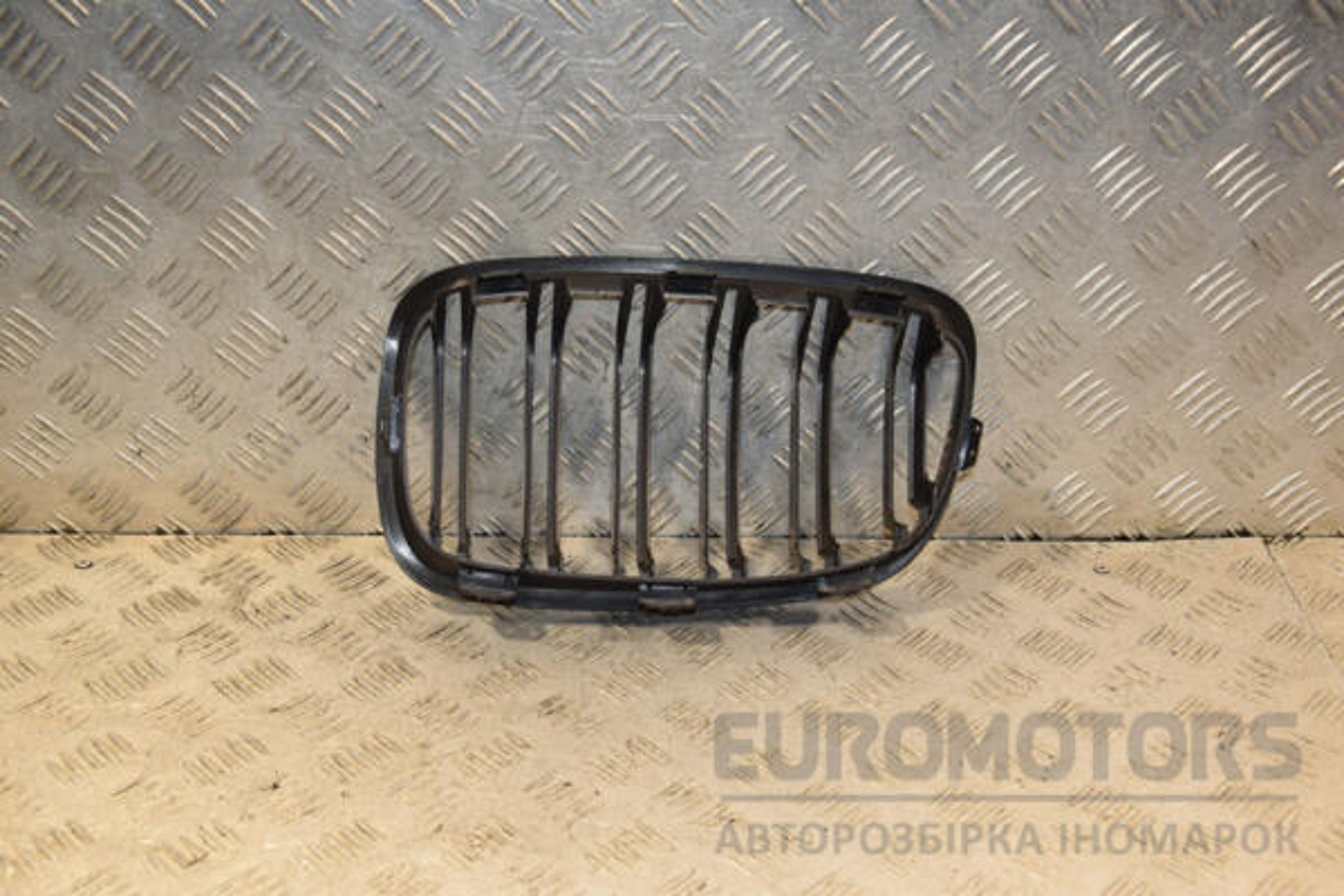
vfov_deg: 29.9
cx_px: 672
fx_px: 1680
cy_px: 448
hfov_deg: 43.6
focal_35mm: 45
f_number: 6.3
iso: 800
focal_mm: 30
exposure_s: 1/200
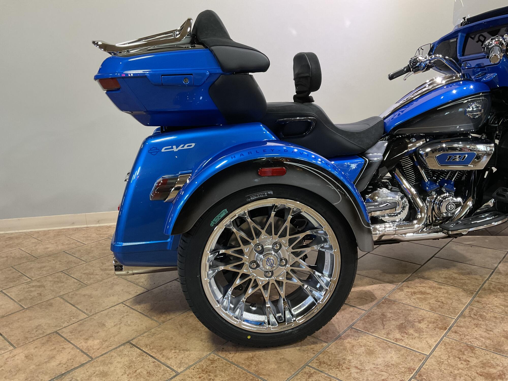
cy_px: 190
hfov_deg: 61.7
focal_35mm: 29
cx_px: 254
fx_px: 426
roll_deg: +1.9
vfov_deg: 48.2
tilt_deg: -13.3
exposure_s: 1/60
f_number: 1.8
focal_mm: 3
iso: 100
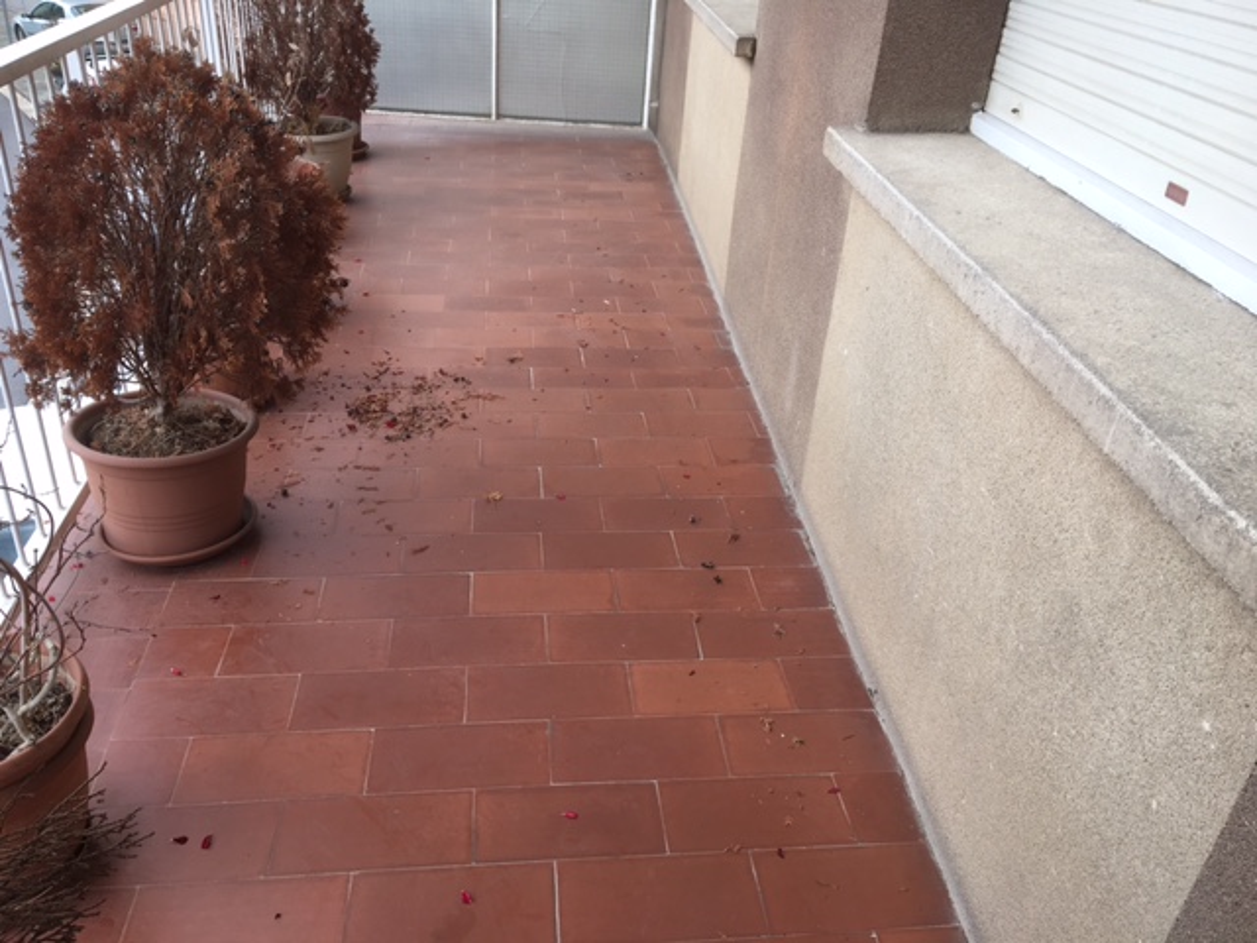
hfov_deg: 61.7
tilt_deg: -28.4
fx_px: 1053
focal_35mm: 29
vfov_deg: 48.2
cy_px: 472
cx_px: 628
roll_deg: -4.7
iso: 25
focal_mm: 4.15
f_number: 2.2
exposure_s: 1/100
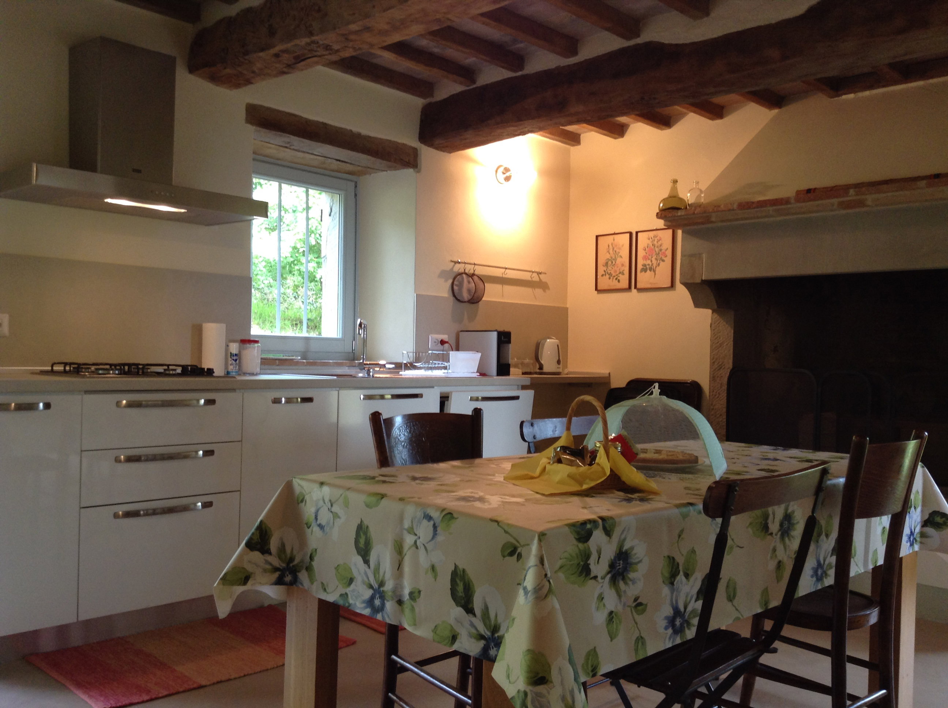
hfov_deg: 55.4
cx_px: 474
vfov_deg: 42.8
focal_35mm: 33
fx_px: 902
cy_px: 354
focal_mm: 3.3
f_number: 2.4
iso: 50
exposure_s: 1/25
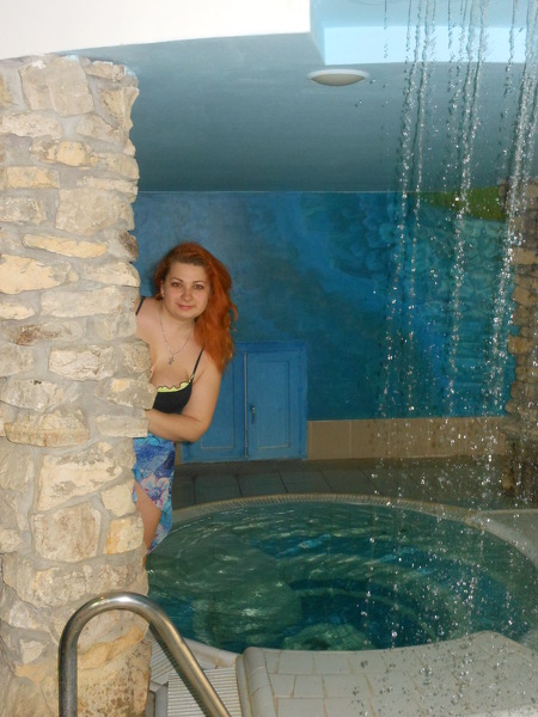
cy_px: 358
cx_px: 269
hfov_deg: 36.8
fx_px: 808
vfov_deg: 47.9
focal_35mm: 39
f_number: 4.3
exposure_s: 1/30
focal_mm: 6.9
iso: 400
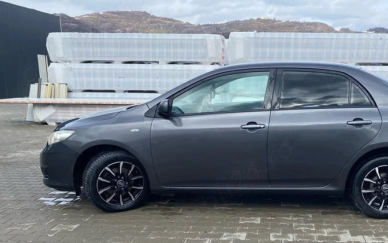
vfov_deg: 30.5
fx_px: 434
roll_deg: -1.0
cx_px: 270
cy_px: 193
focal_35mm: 41
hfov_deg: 47.1
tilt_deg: -16.7
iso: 32
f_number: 1.8
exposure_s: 1/1272
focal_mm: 4.25
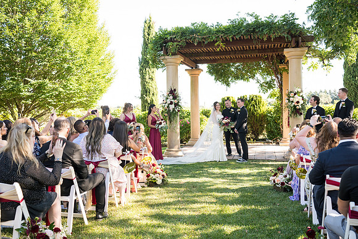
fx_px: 348
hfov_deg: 54.4
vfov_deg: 37.9
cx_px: 179
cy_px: 120
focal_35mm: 35
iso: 640
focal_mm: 35
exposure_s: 1/400
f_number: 4
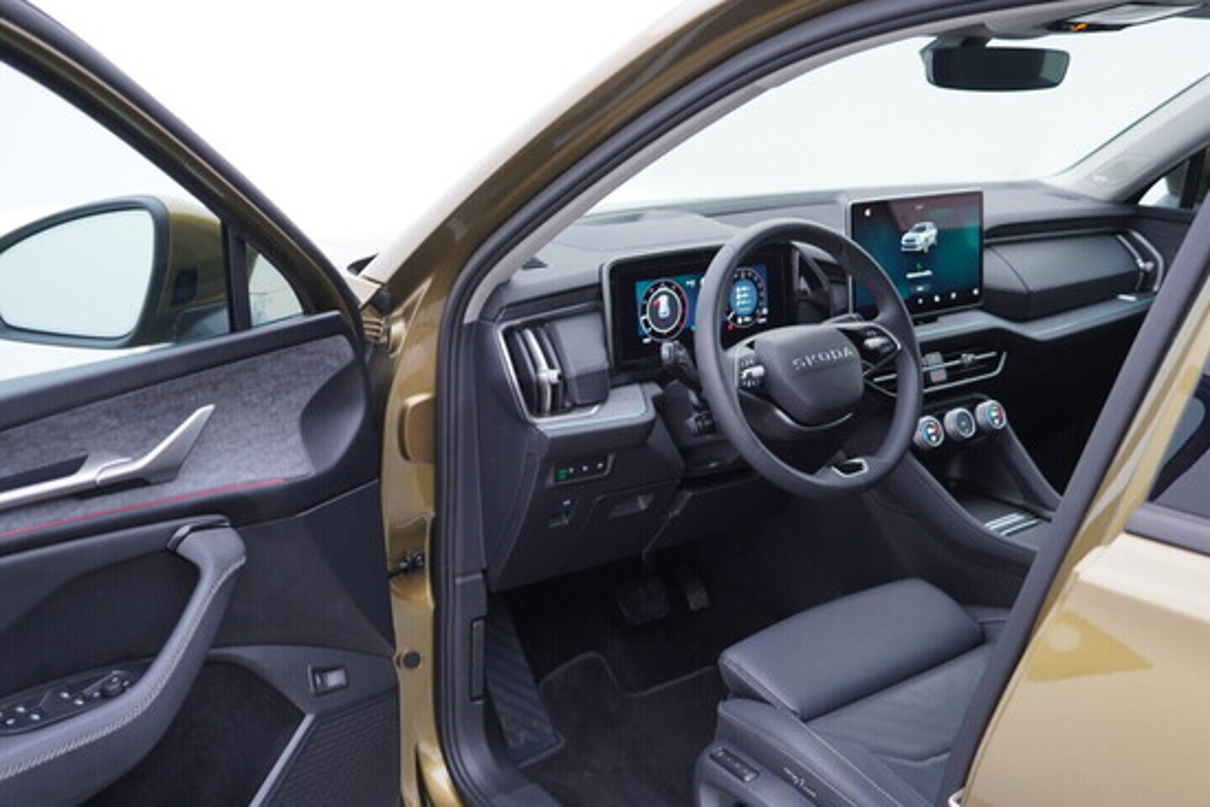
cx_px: 605
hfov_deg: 53.1
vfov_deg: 36.9
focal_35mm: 36
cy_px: 404
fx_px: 1210
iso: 125
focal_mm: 24
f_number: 2.8
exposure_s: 1/40
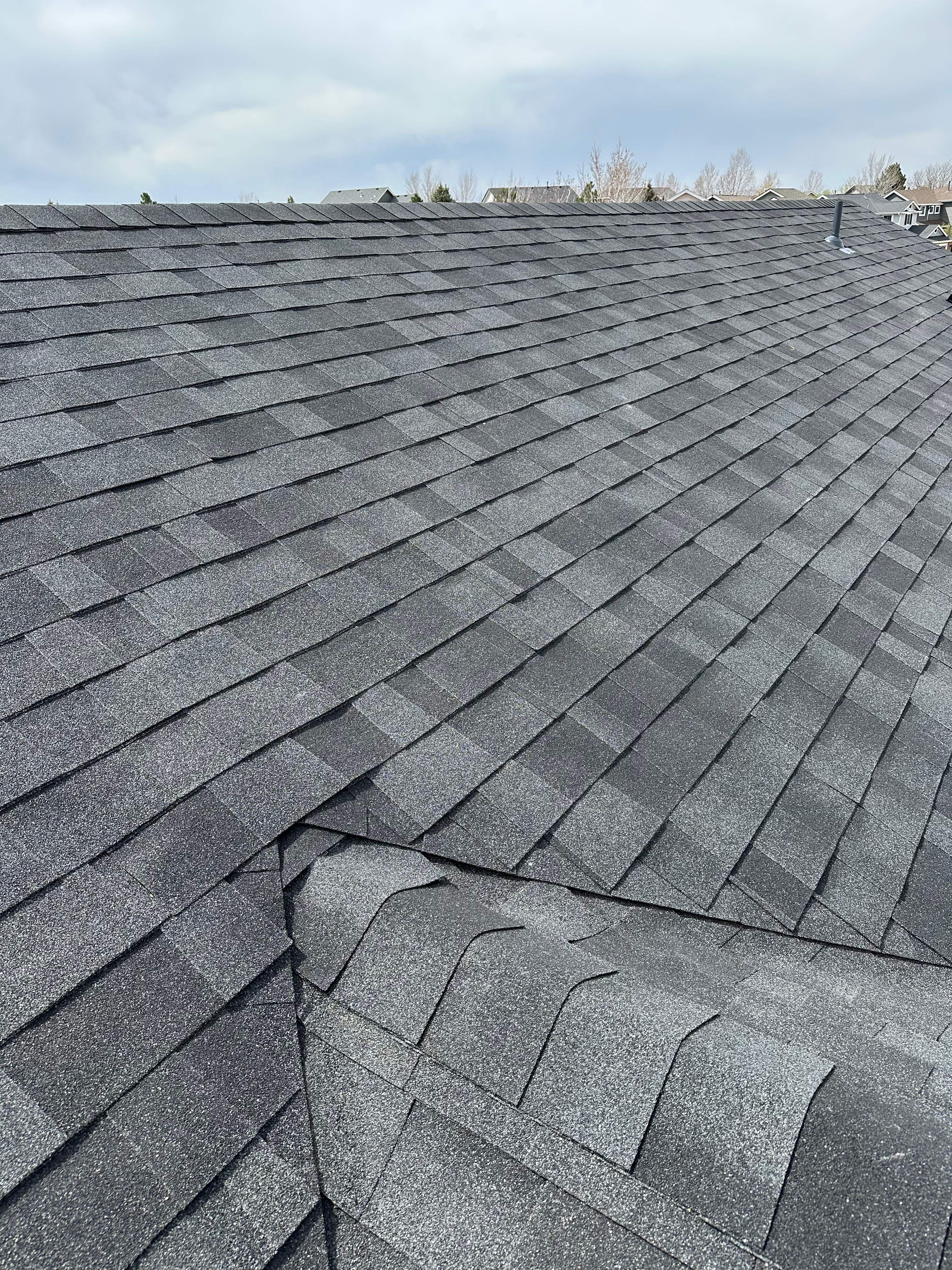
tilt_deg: -22.5
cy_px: 635
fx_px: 880
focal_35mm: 24
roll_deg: +2.6
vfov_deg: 71.6
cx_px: 476
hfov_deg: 56.8
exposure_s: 1/2410
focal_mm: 6.86
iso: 80
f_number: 1.78
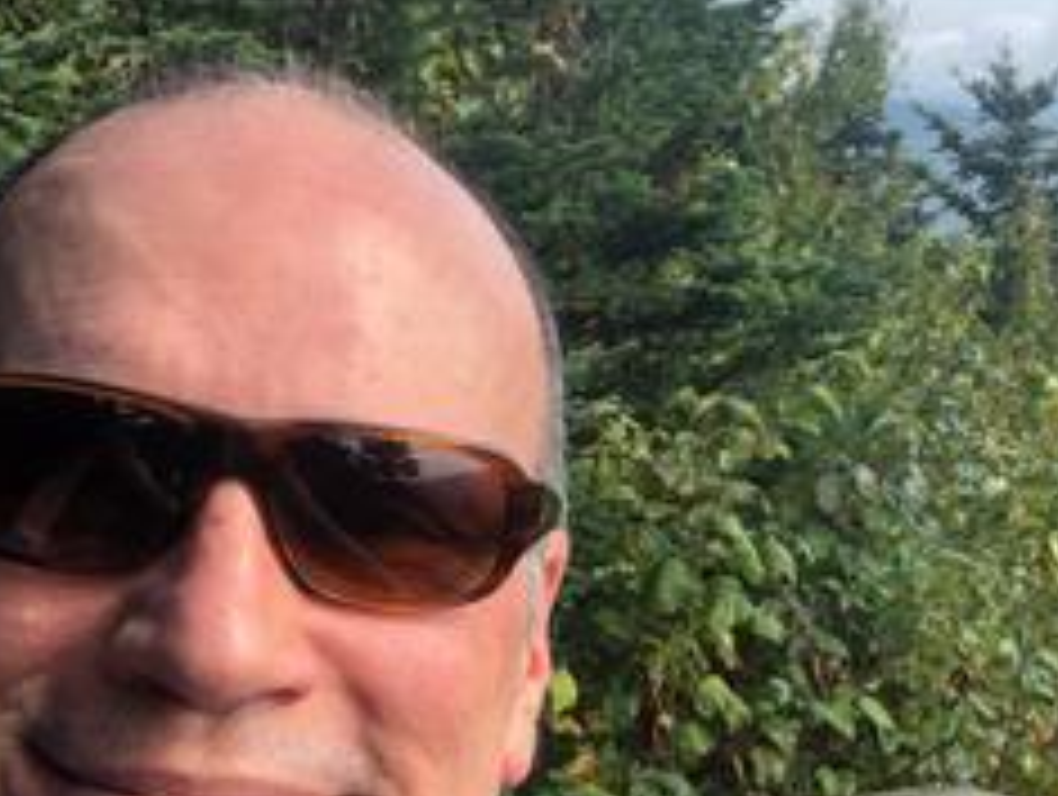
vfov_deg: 21.5
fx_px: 2082
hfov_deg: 28.1
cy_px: 585
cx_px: 788
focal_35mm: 68
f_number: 2.2
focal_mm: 2.87
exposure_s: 1/253
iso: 20
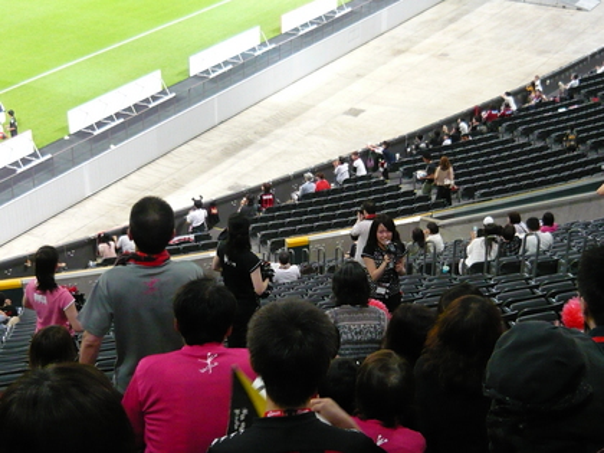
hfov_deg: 33.2
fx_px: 1012
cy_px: 226
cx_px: 302
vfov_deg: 25.2
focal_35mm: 58
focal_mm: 6
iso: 400
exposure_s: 1/25
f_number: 2.9
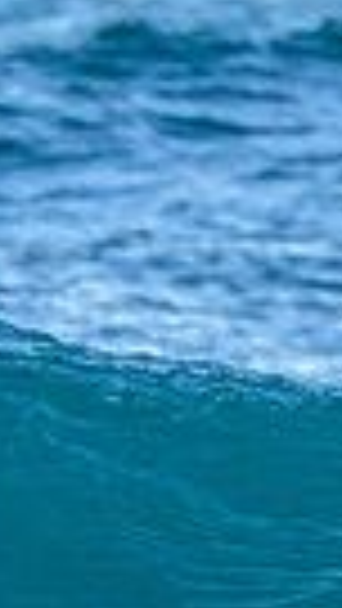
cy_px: 530
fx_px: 68926
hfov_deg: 0.3
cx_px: -803
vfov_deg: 0.5
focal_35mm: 4278
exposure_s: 1/1600
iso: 1600
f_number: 6.3
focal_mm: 800
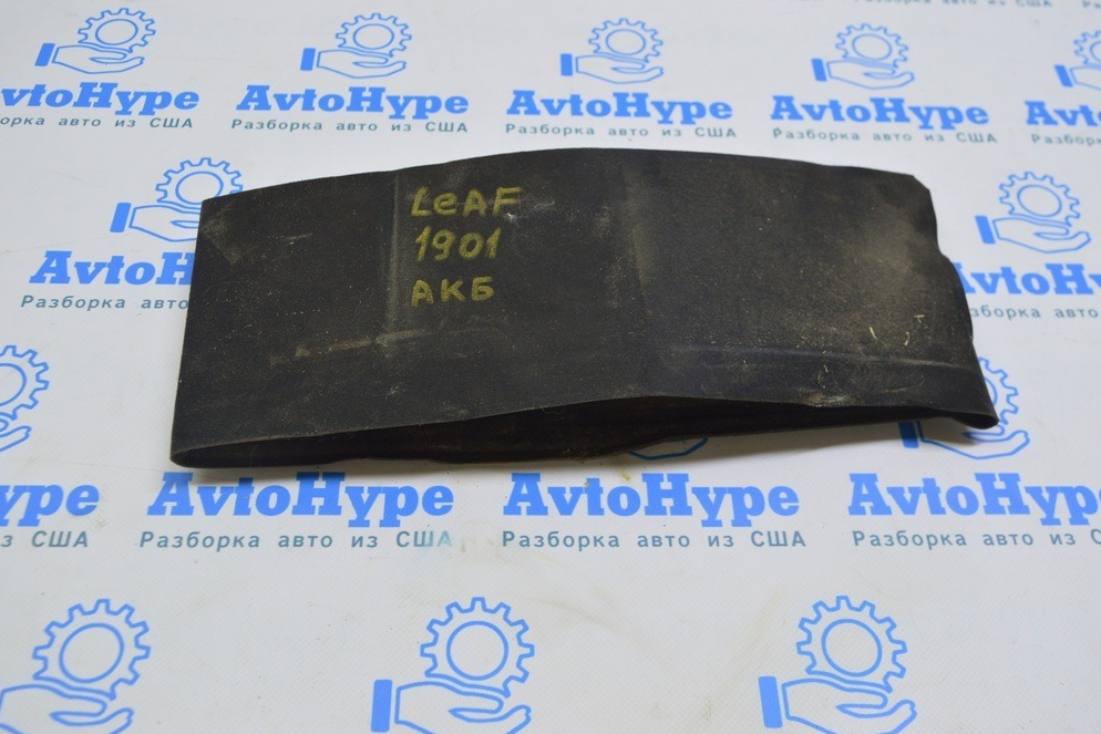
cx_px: 545
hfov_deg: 53.8
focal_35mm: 36
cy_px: 374
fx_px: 1086
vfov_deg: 37.4
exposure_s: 1/25
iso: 400
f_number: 5.6
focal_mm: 23
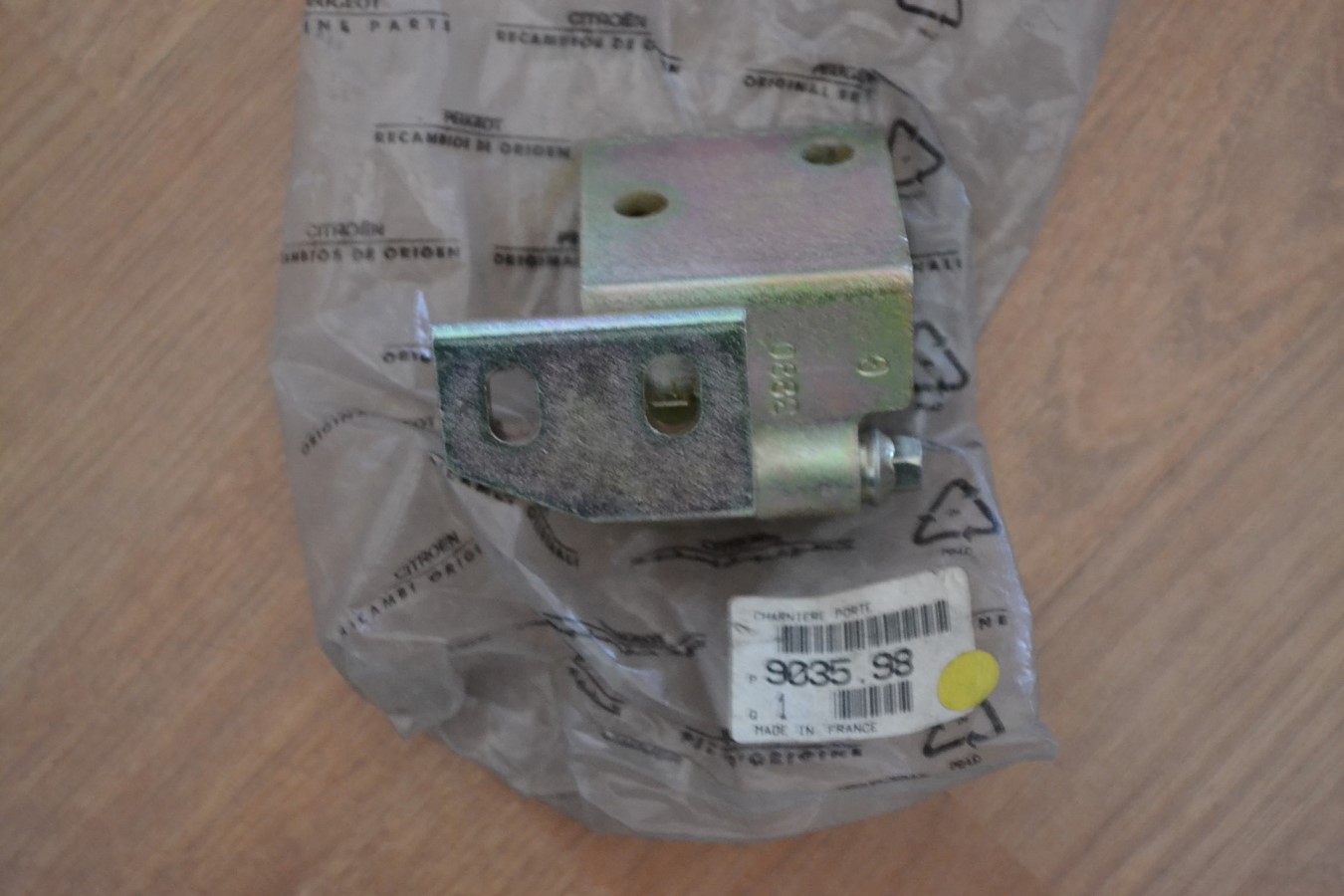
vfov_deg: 20.6
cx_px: 672
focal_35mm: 66
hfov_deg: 30.5
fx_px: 2464
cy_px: 448
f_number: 5.3
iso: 3200
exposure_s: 1/5
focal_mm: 44
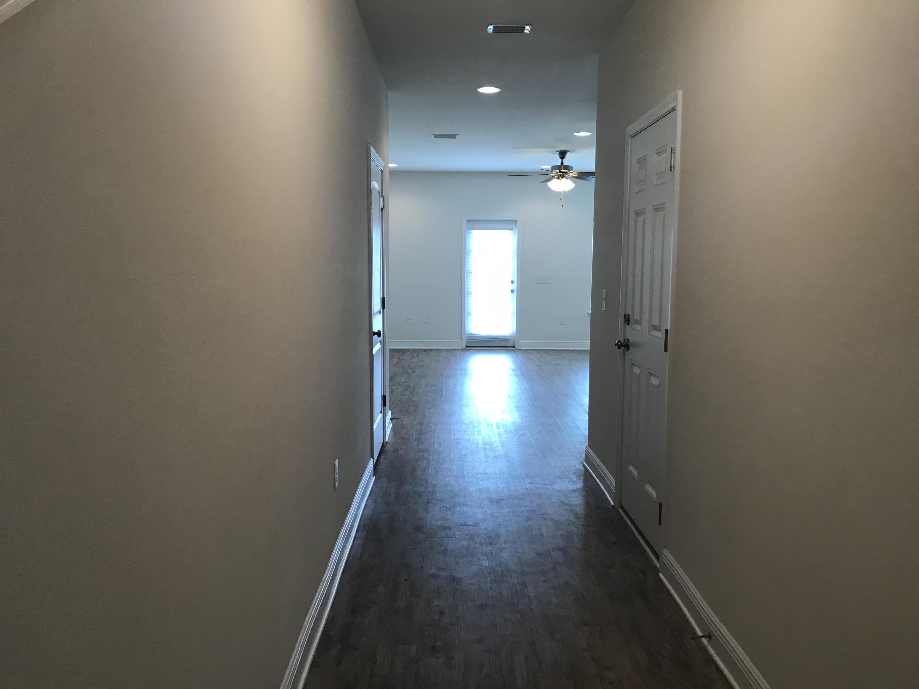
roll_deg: -0.7
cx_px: 460
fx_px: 743
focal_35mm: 28
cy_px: 344
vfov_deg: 49.7
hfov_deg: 63.4
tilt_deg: -5.2
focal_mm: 3.99
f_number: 1.8
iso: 32
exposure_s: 1/30
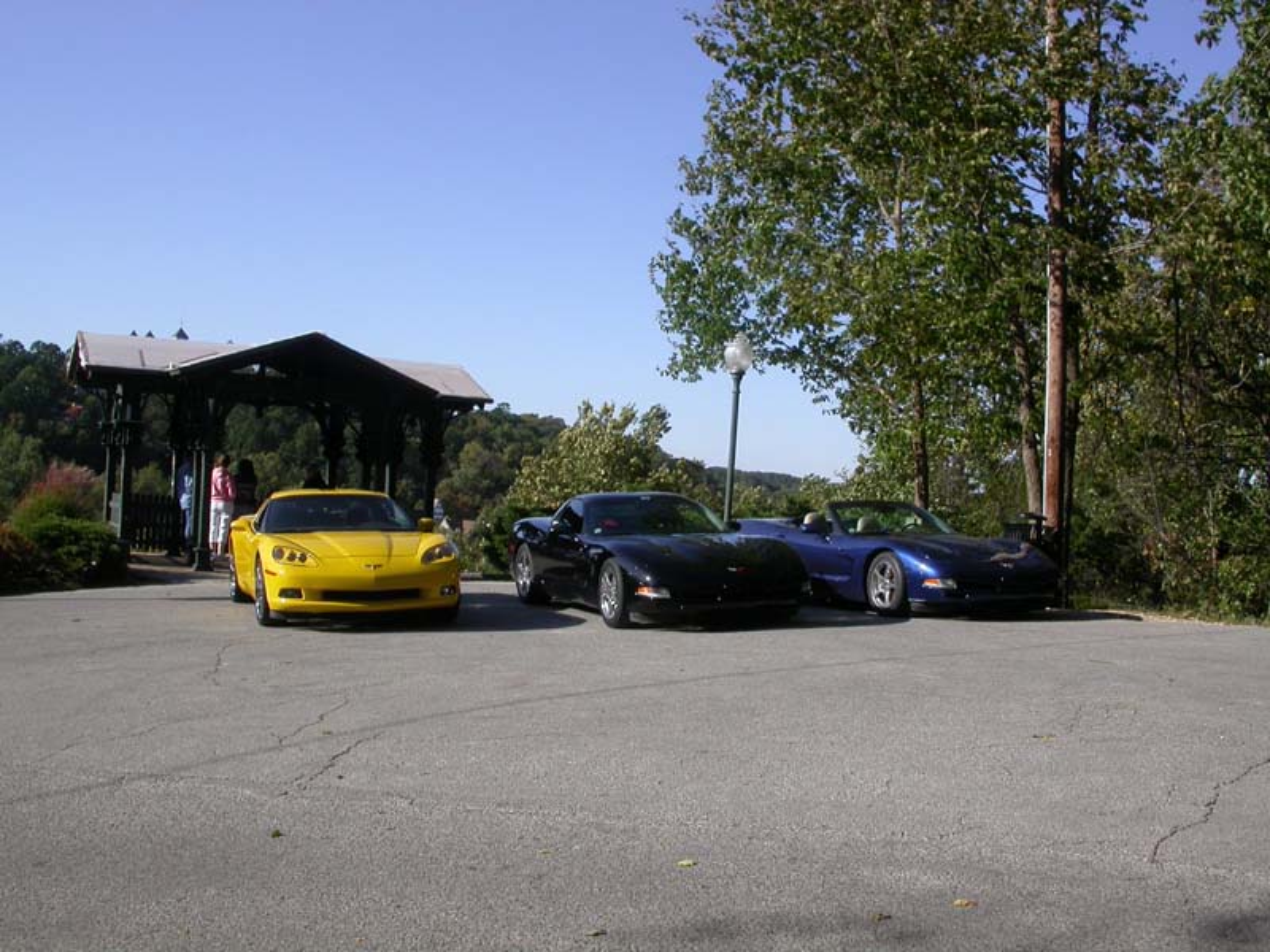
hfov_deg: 49.0
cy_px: 476
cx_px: 635
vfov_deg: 37.7
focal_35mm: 38
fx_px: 1394
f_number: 7.5
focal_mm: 7.85
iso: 100
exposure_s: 1/296
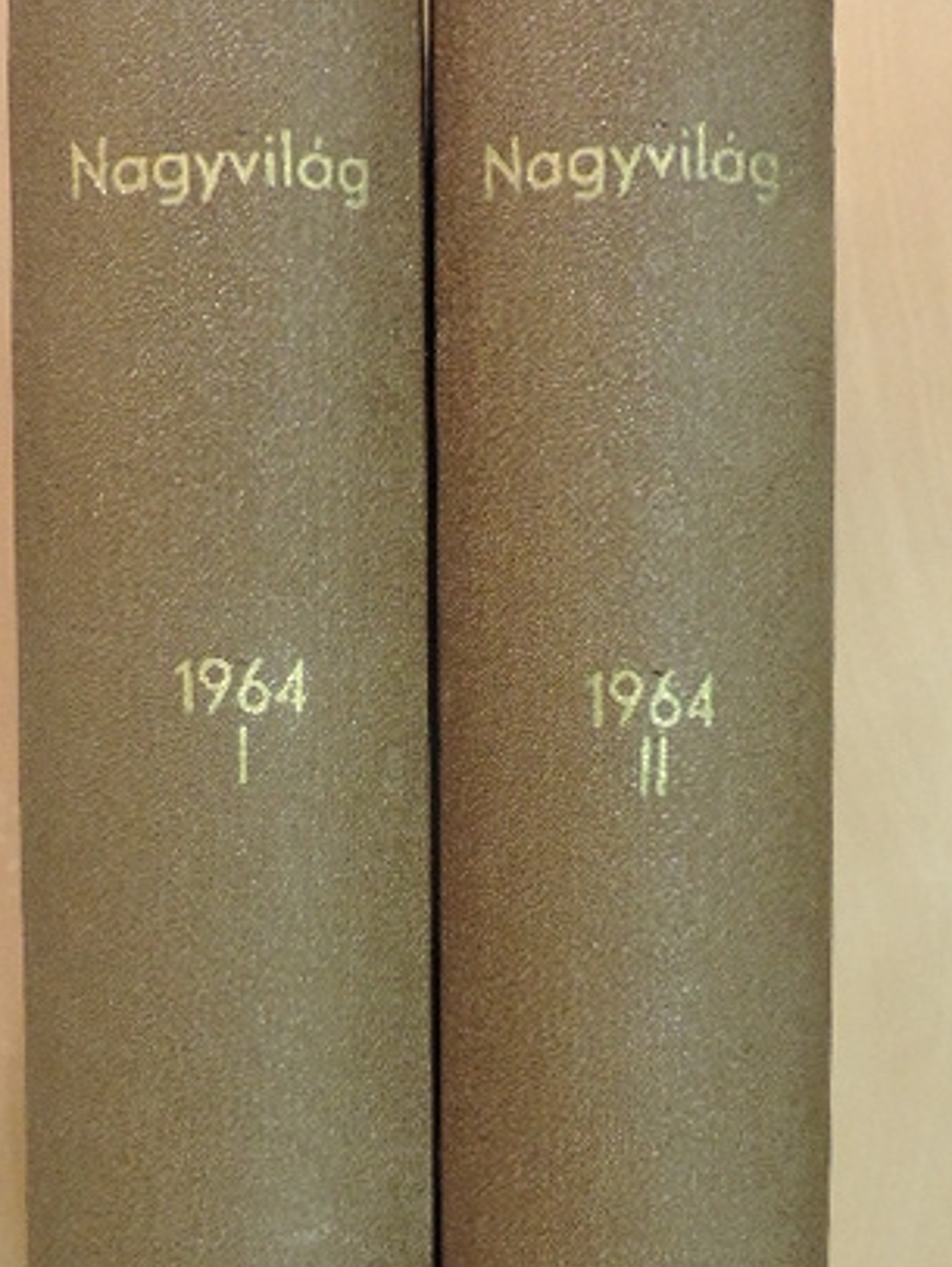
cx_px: 396
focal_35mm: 52
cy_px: 727
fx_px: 1905
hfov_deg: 28.0
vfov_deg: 36.7
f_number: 3.2
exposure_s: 1/60
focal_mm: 5.8
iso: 1250
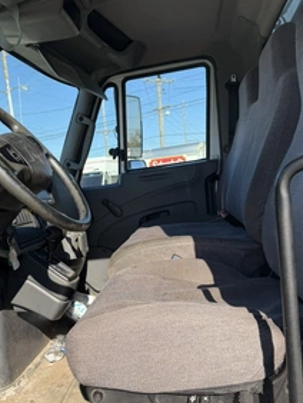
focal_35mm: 34
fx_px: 396
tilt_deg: -4.1
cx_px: 113
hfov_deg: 41.5
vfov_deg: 53.9
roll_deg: +6.3
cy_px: 216
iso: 80
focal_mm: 6.76
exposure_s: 1/2000
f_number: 1.78
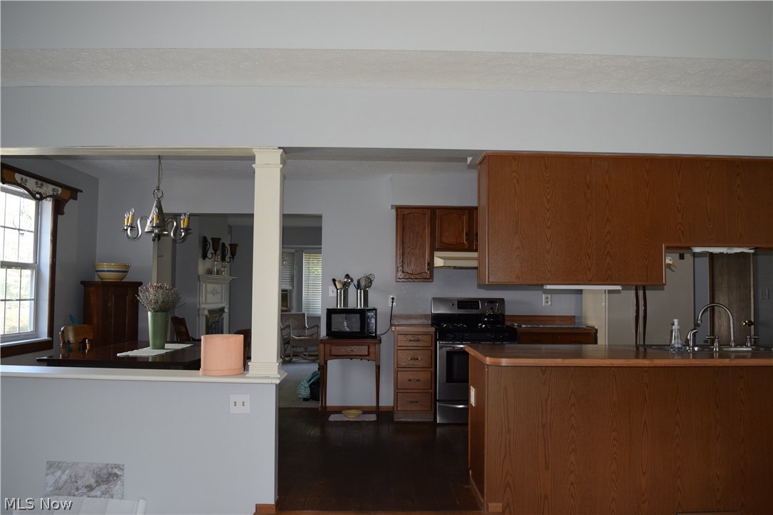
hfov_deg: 61.9
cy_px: 258
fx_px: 644
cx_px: 386
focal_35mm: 30
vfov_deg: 43.6
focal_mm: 20
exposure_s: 1/100
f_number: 5
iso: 800
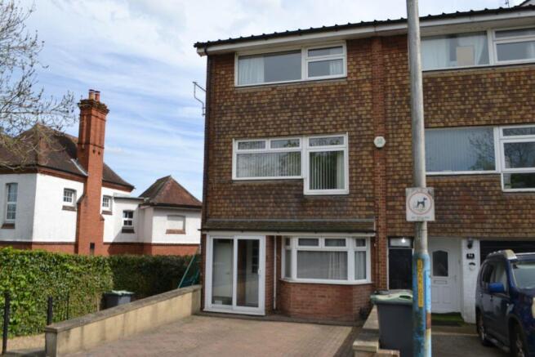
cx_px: 268
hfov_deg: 67.4
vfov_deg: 48.0
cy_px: 178
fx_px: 401
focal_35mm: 27
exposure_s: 1/200
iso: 100
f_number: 7.1
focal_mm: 18
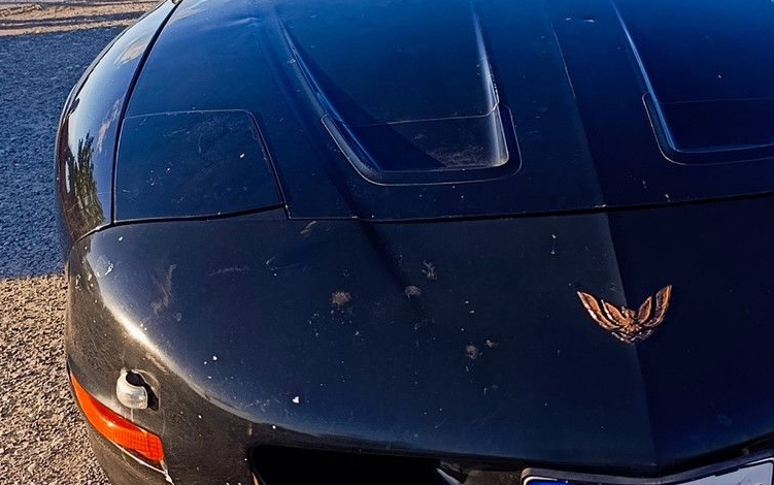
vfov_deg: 24.1
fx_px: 1097
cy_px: 30
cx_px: 559
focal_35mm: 52
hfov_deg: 38.1
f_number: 1.65
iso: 50
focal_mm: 6.11
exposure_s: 1/243
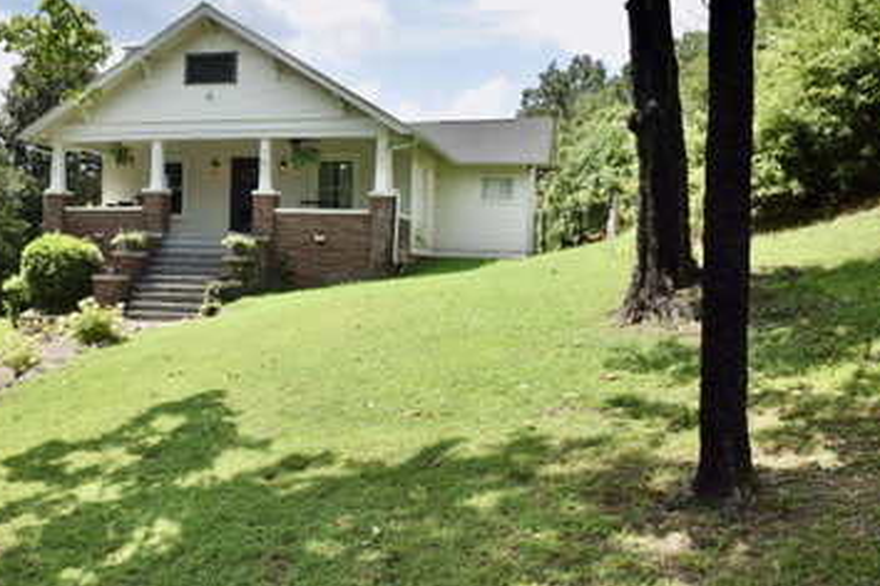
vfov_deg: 34.2
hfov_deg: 48.6
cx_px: 281
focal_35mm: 39
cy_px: 274
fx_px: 953
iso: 100
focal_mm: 18
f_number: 7.1
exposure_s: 1/200
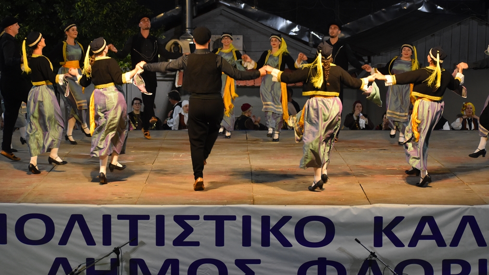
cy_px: 119
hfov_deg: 19.3
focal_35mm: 111
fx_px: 1439
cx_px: 246
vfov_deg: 10.9
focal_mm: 70
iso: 1600
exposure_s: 1/125
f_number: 4.5
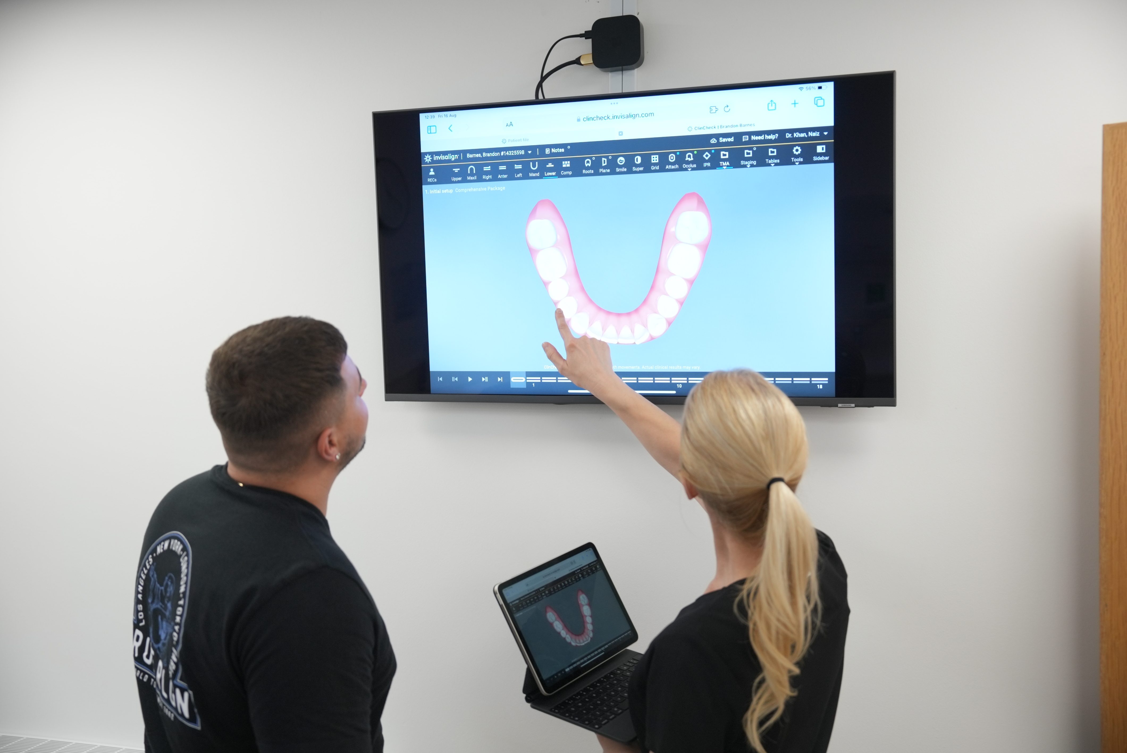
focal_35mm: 36
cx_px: 564
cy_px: 376
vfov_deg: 36.9
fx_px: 1128
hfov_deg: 53.1
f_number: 2.8
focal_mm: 36
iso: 800
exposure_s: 1/250
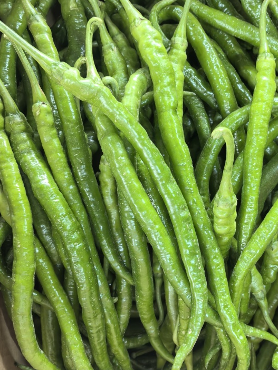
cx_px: 181
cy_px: 211
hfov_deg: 34.8
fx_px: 439
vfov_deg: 45.7
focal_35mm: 41
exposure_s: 1/50
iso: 400
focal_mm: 6.35
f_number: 2
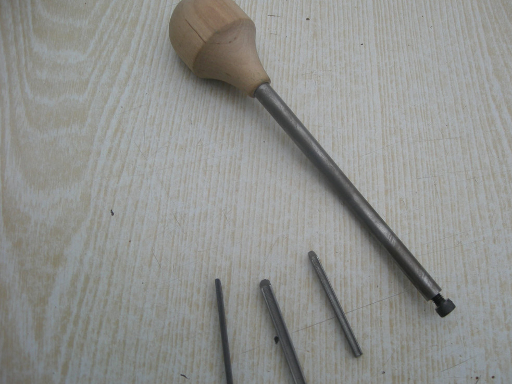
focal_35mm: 38
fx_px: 562
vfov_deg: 37.7
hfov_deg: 48.9
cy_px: 197
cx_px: 274
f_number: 2.8
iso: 50
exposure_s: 1/124
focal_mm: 5.7
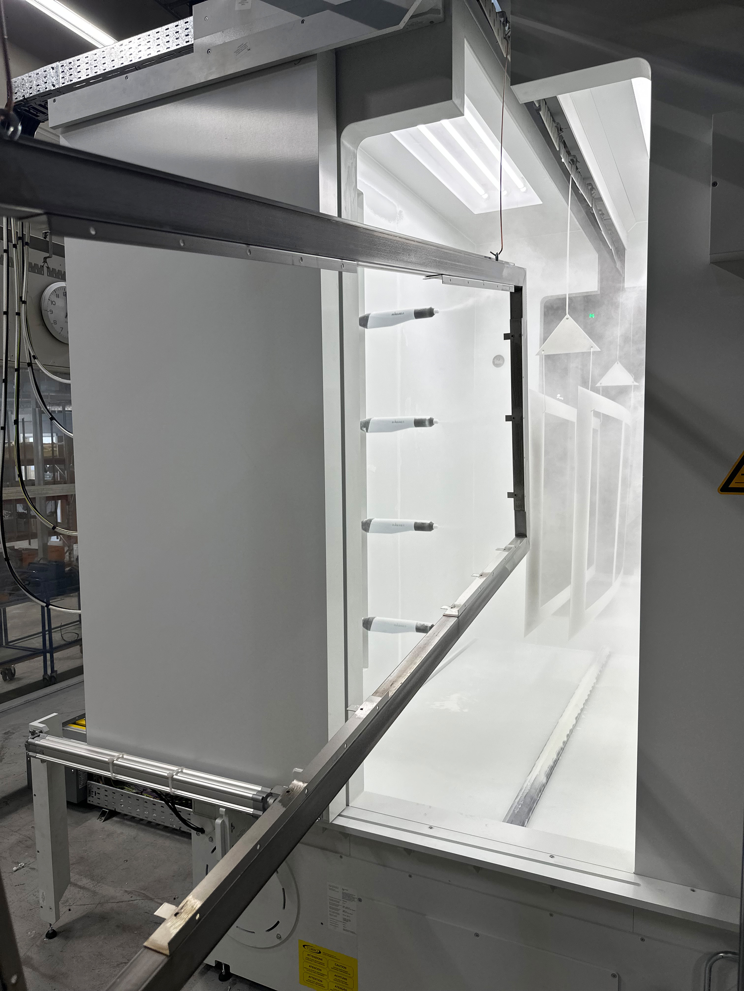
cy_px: 496
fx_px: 688
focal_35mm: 24
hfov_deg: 56.8
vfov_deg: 71.6
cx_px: 372
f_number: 1.78
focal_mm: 6.86
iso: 64
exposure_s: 1/169
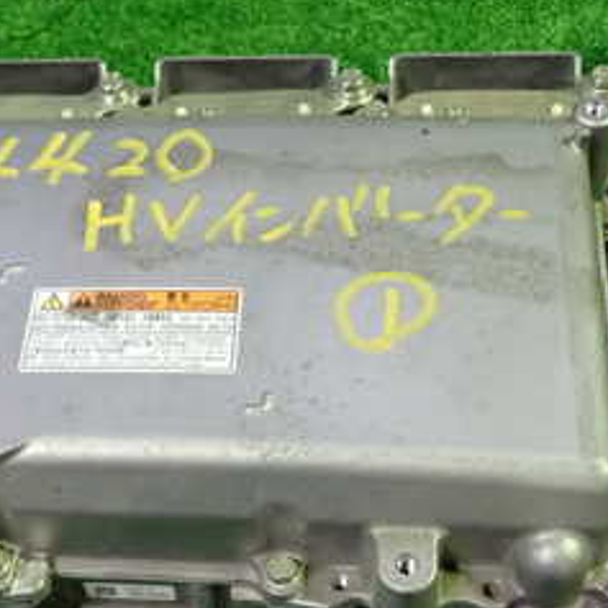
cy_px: 398
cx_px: 174
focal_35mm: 67
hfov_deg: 25.5
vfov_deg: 25.6
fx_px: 1331
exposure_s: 1/30
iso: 320
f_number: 2.3
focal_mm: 5.4
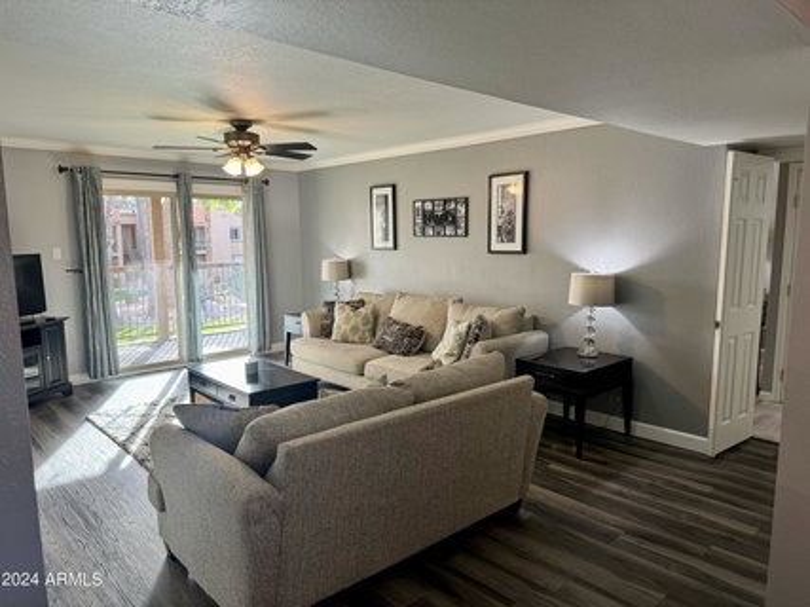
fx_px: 561
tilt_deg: -8.2
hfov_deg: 71.6
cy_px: 304
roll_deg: -0.6
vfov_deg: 56.8
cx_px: 405
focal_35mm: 24
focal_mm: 6.86
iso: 125
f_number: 1.78
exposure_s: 1/120
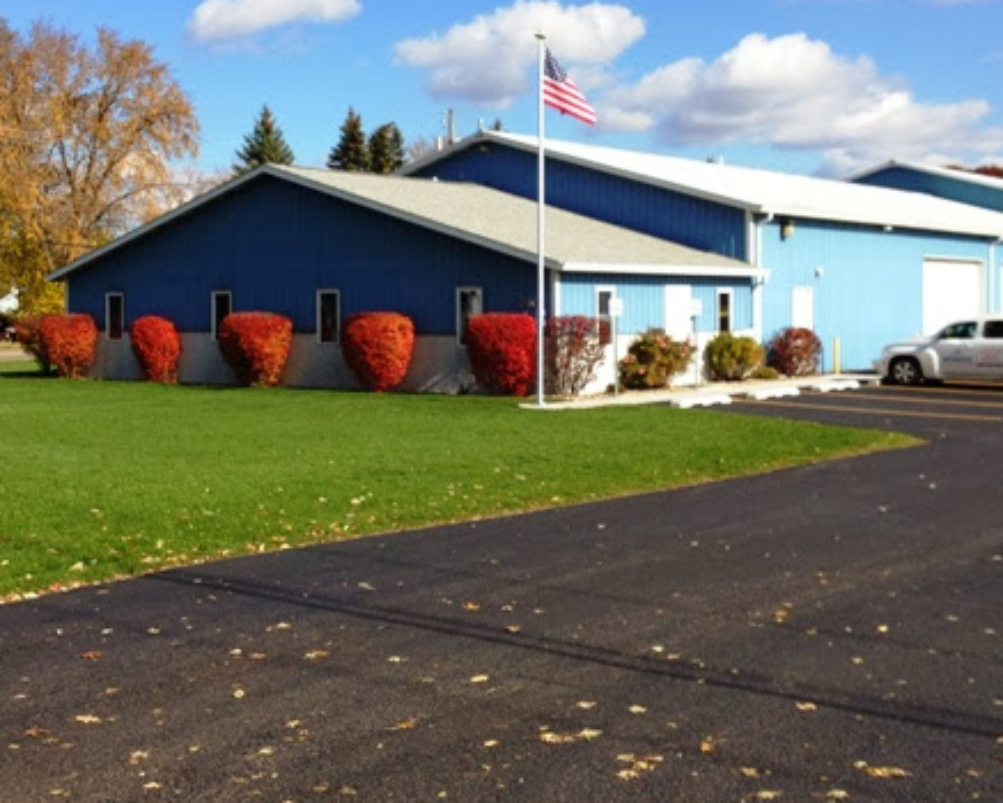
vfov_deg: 30.2
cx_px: 475
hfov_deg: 37.3
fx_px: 1485
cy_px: 323
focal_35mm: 50
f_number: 2.4
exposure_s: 1/1577
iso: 50
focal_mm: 4.28
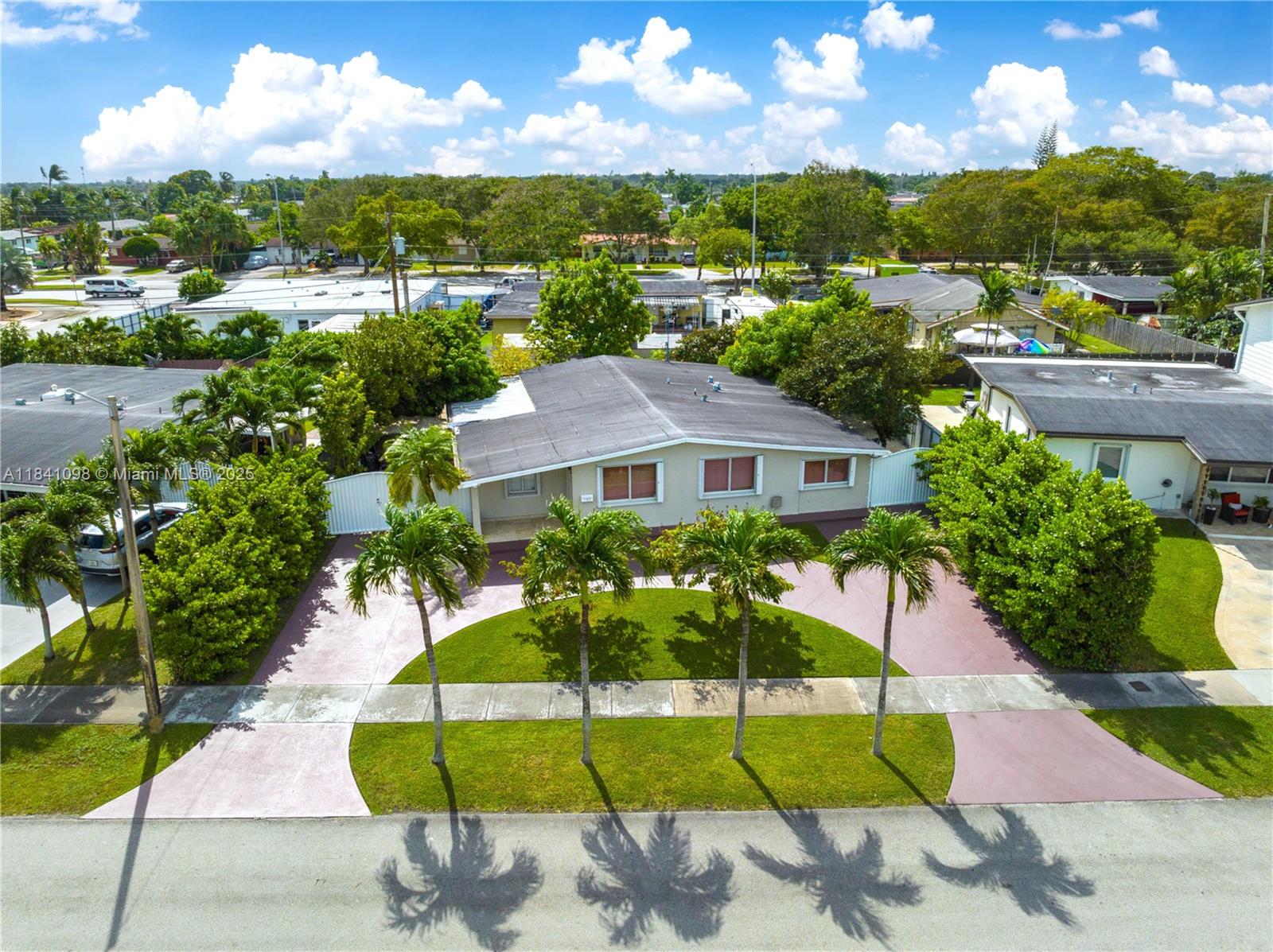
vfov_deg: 56.7
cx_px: 636
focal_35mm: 24
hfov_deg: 71.6
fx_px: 882
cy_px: 476
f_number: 6.3
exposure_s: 1/320
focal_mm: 12.29
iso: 260
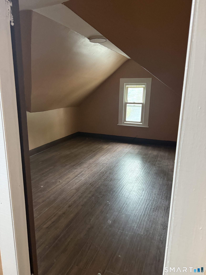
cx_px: 103
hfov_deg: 56.8
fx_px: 190
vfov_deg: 71.6
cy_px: 138
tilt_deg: -10.9
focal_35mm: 24
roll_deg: -1.6
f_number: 1.78
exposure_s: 1/40
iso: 800
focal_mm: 6.76
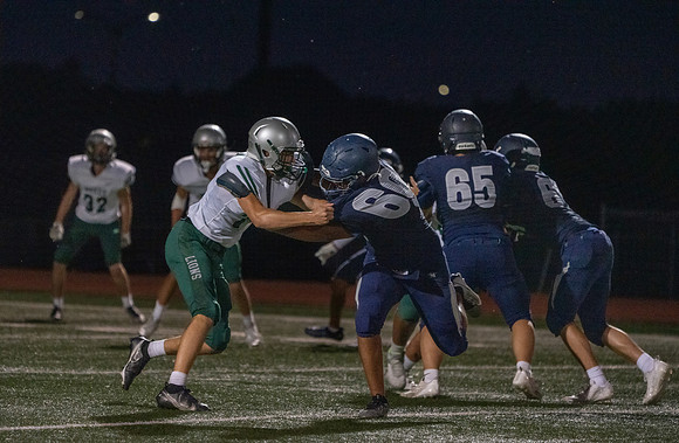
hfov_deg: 6.2
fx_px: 6277
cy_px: 243
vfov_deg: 4.0
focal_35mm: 335
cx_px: 313
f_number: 5.6
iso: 20000
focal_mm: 309
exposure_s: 1/1000
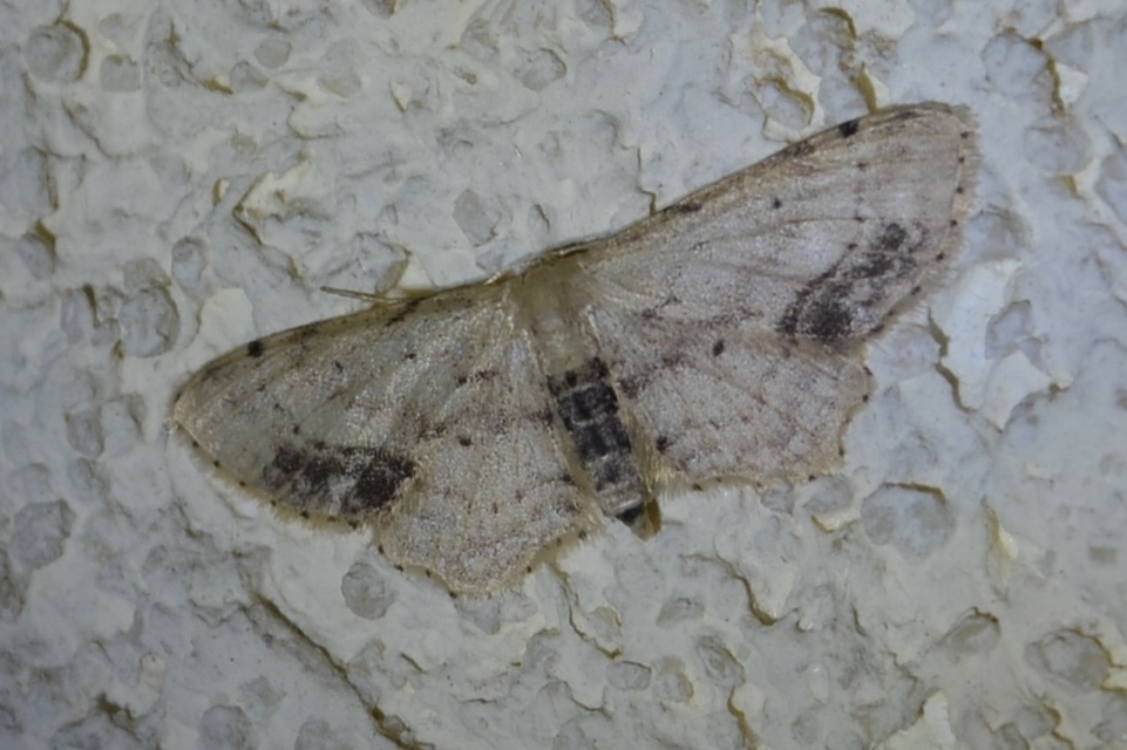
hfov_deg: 24.6
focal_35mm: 82
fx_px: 2582
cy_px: 375
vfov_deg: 16.5
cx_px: 564
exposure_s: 1/60
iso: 140
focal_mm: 55
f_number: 8
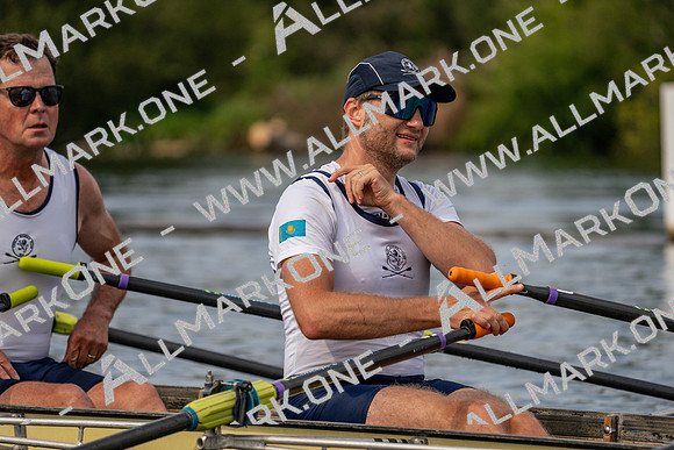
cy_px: 225
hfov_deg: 7.5
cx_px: 337
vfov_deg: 5.0
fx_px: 5112
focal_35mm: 273
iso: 320
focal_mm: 273
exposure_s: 1/1600
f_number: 5.6
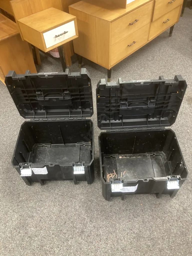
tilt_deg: -48.4
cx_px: 96
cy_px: 128
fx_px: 207
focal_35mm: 28
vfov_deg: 63.4
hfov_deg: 49.7
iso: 250
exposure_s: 1/33
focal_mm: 3.99
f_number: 1.8
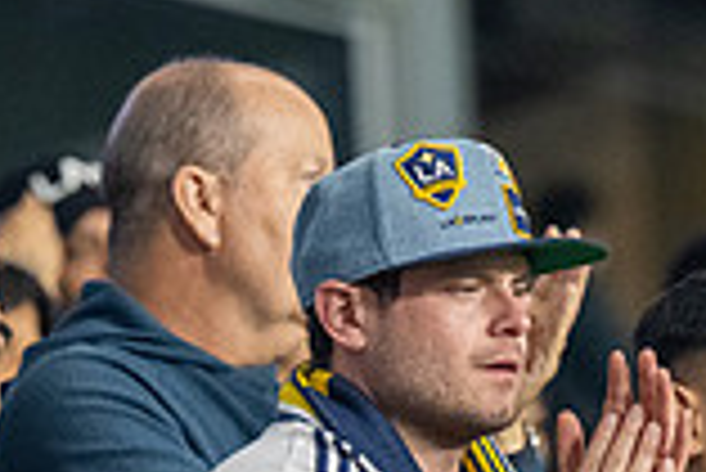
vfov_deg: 1.9
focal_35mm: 738
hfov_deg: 2.8
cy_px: 555
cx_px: 423
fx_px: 14486
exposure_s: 1/400
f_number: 4
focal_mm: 200
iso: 5000
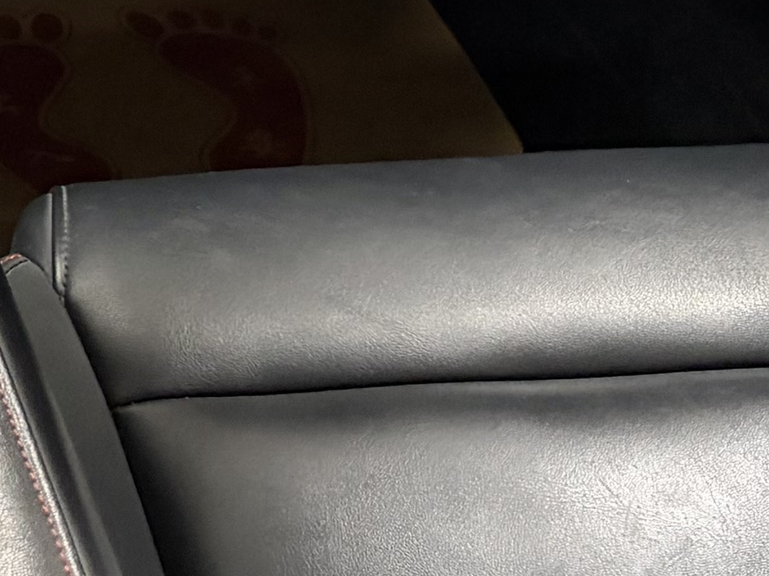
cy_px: -266
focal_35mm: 124
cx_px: -516
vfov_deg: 11.5
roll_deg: -0.8
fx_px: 2754
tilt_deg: -29.6
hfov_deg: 14.4
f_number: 1.6
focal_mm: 5.96
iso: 500
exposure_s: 1/25
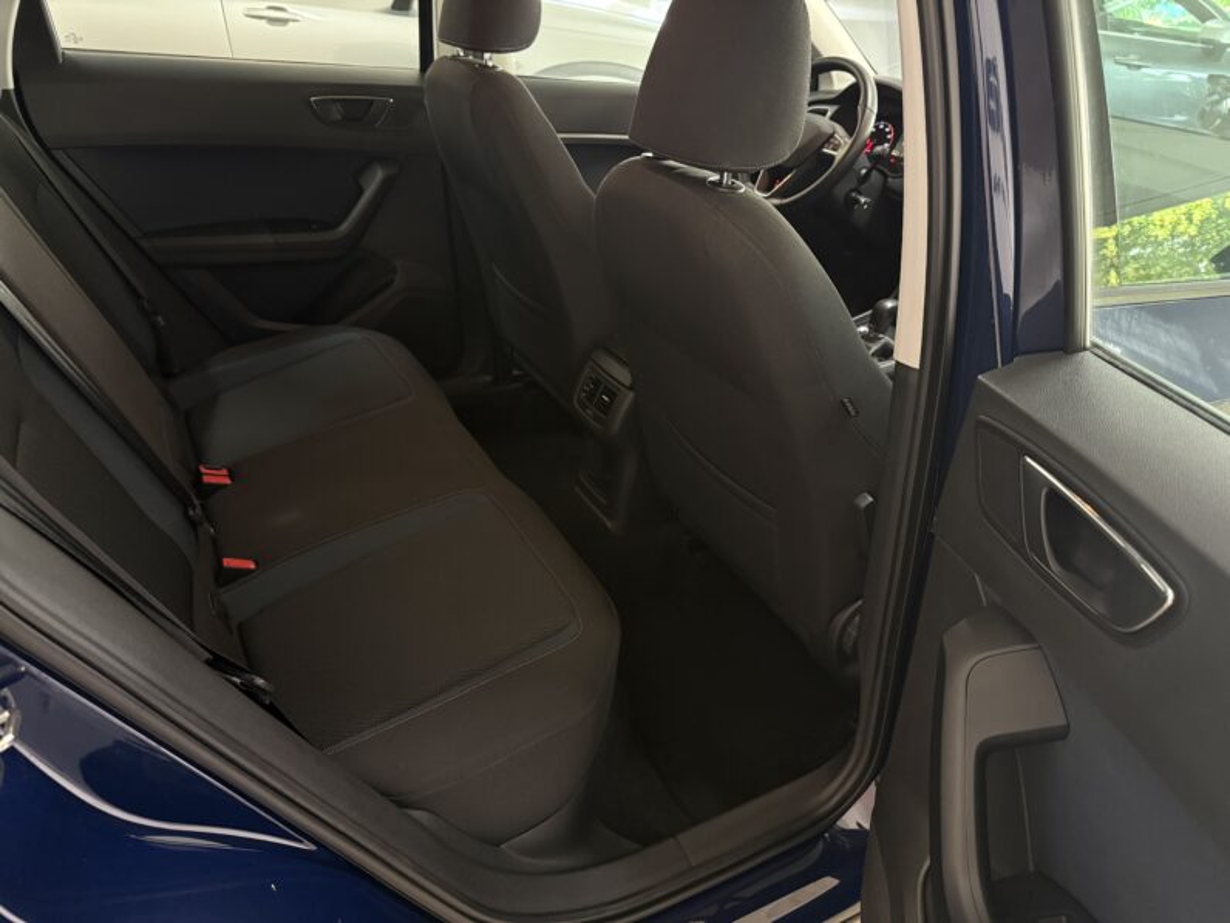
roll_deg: -3.5
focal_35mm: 24
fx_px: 853
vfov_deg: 56.8
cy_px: 462
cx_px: 615
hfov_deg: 71.6
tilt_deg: -29.8
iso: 800
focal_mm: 6.76
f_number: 1.78
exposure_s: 1/50
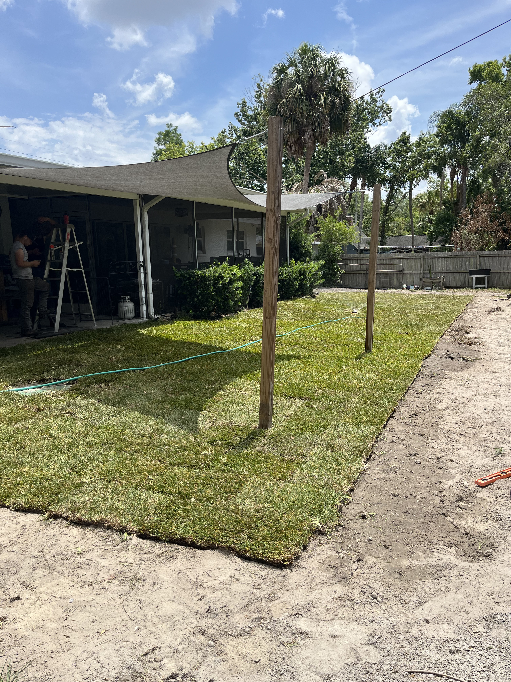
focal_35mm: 26
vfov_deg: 67.3
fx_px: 512
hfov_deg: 53.1
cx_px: 256
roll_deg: -0.3
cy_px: 341
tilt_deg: -11.1
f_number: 1.6
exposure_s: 1/2825
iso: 50
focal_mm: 5.1
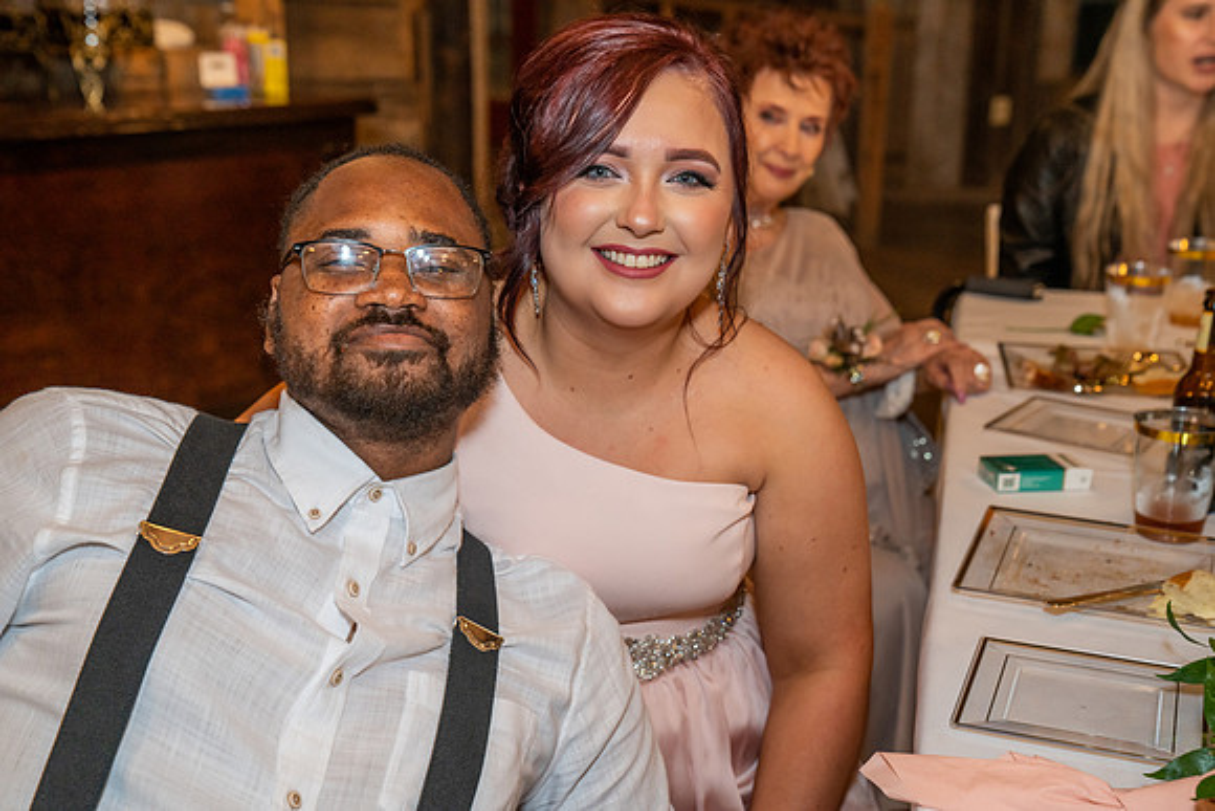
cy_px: 406
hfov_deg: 39.6
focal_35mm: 50
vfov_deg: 27.0
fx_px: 1688
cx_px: 608
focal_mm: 50
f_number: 4.5
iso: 1600
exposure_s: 1/60
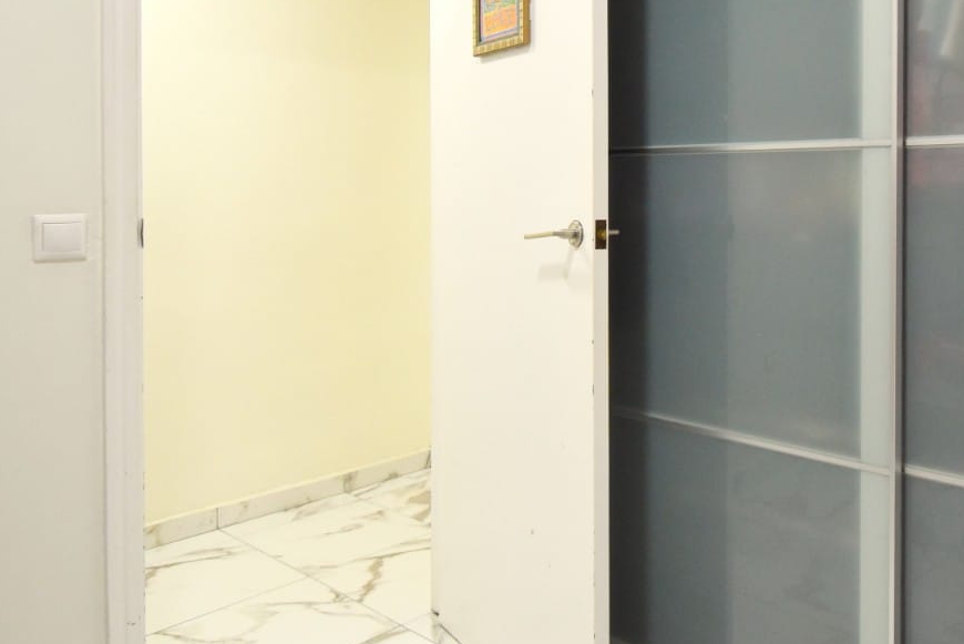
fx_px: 830
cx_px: 660
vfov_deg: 41.8
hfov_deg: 58.6
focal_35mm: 31
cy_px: 215
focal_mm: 10
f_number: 4.5
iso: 900
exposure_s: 1/60
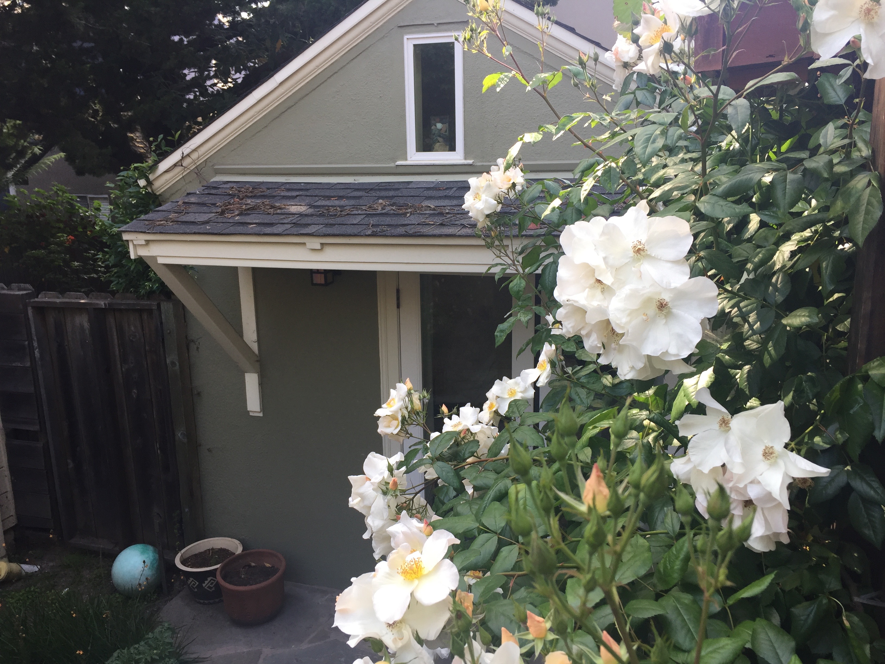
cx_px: 442
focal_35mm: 29
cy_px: 332
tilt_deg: -13.9
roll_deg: +2.5
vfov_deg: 48.2
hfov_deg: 61.7
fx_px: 741
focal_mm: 4.15
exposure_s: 1/122
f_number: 2.2
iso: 32
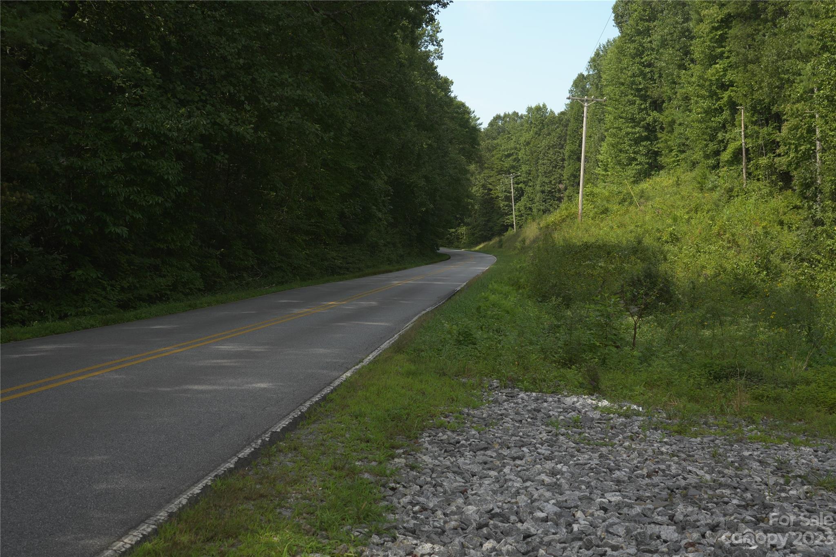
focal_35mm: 42
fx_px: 975
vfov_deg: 31.9
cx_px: 418
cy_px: 278
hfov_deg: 46.4
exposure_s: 1/640
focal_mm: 28
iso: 100
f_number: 3.5
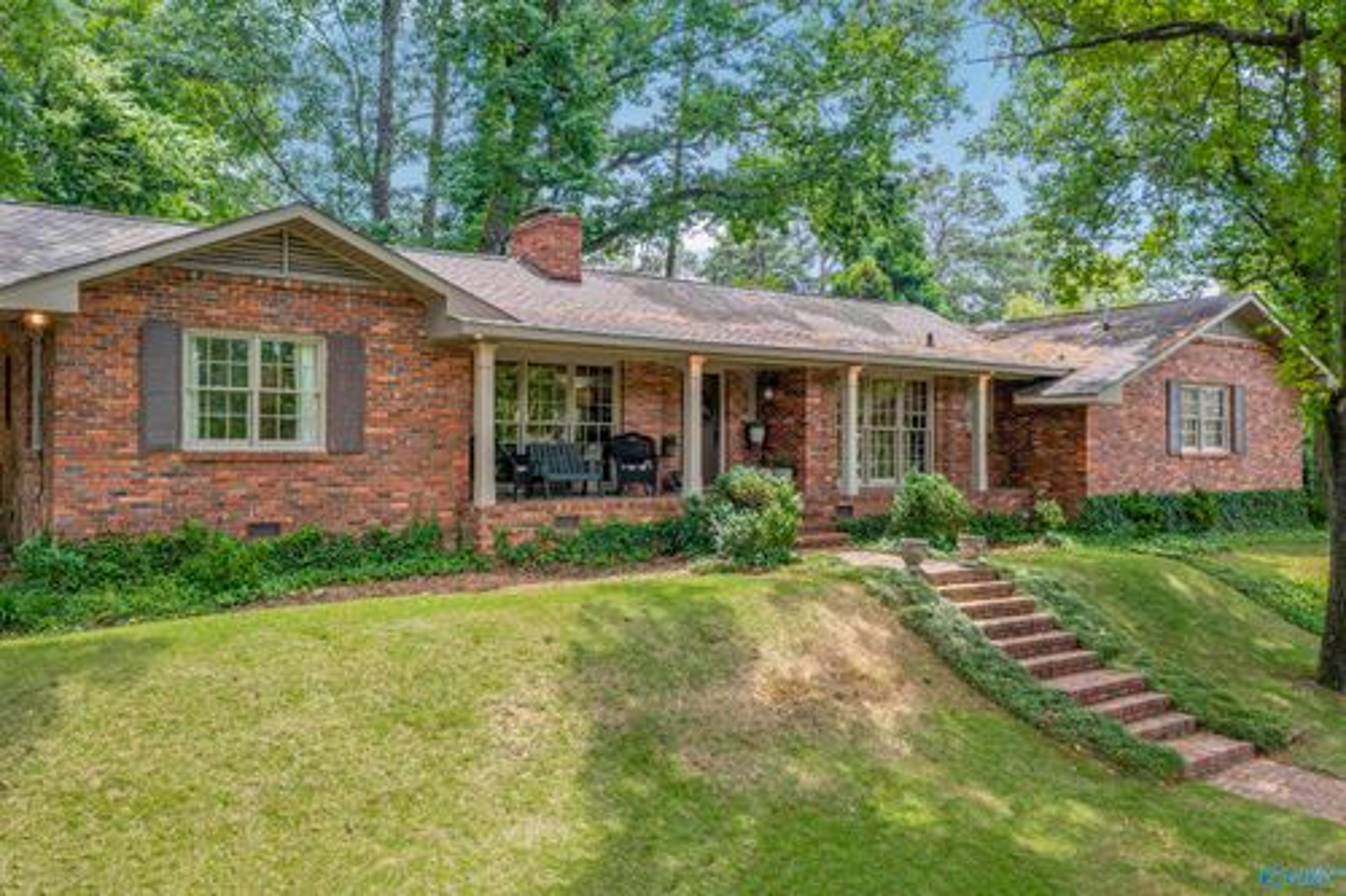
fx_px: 1046
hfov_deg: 65.5
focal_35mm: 28
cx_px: 673
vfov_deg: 46.4
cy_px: 448
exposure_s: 1/200
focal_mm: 10.26
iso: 100
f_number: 3.5
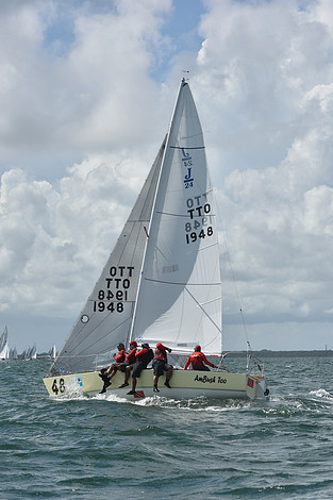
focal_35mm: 121
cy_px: 306
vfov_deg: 16.9
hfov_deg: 11.3
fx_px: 1680
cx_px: 146
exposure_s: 1/1600
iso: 250
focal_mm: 98
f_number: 9
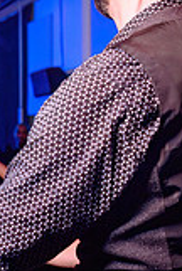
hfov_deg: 14.1
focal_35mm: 97
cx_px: 61
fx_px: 732
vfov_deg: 20.9
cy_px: 189
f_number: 3.2
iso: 800
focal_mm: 27
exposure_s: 1/50
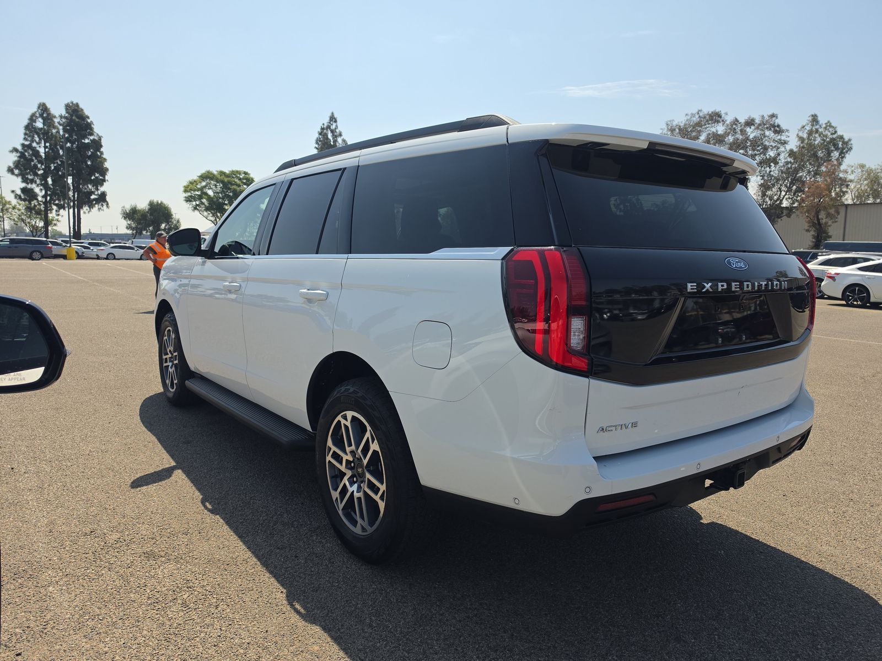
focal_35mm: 23
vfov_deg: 58.9
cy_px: 330
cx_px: 441
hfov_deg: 73.9
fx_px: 586
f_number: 1.4
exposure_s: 1/861
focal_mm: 6.5
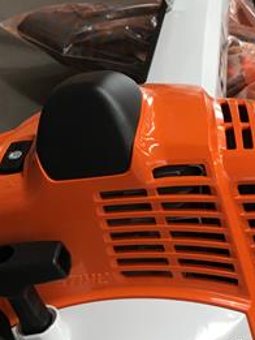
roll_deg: -6.7
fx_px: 775
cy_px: 100
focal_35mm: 79
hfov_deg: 18.7
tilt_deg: -27.7
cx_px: 107
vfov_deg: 24.5
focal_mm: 4.15
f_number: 2.2
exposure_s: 1/33
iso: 40
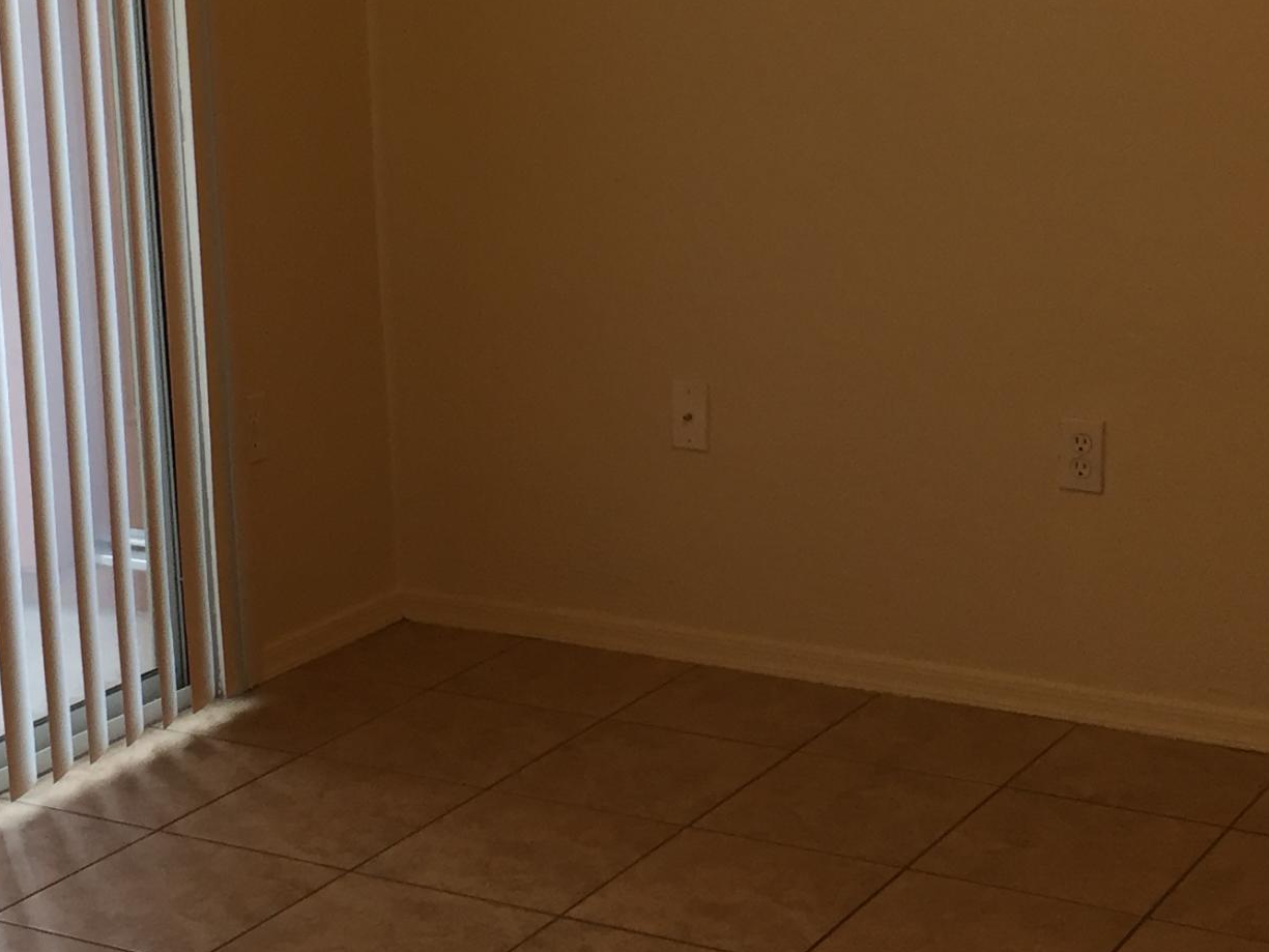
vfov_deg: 20.6
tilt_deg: -10.8
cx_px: 680
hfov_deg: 27.4
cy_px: 314
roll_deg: -0.6
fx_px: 2603
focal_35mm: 71
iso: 40
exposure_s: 1/40
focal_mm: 4.15
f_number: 2.2
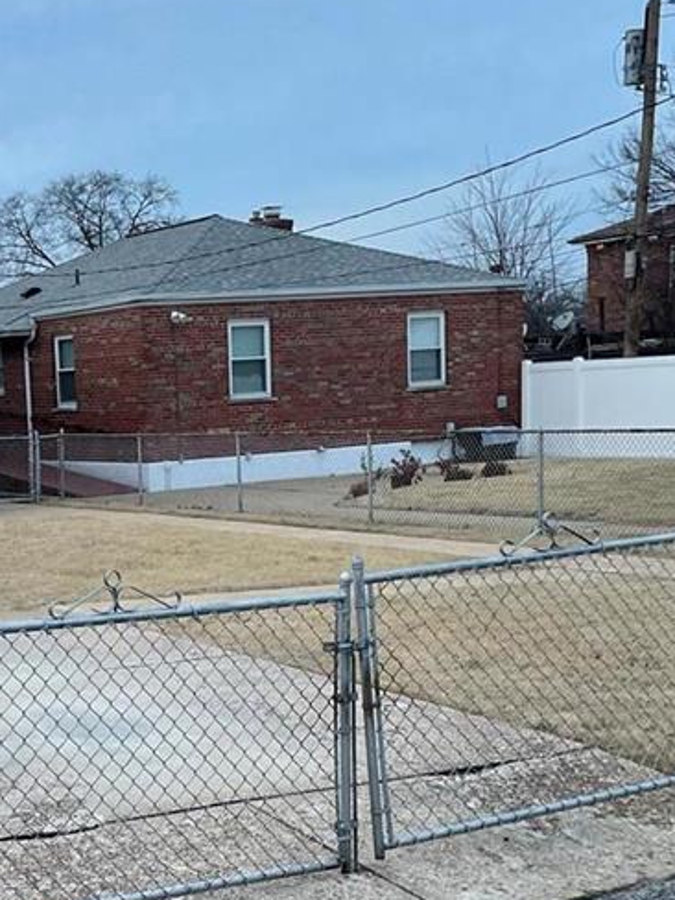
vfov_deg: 29.9
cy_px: 642
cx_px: 46
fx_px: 1664
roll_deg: +3.5
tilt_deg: -5.8
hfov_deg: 22.3
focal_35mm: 64
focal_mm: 4.2
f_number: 1.6
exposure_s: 1/121
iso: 100
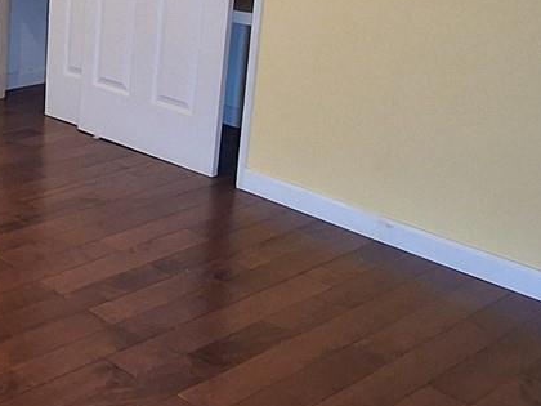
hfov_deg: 27.9
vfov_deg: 23.6
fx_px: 953
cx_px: -100
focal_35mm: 61
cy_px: 64
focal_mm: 1.64
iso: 160
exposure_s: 1/40
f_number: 2.2
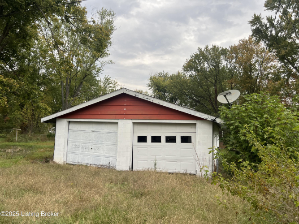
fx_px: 225
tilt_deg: +5.1
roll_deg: -0.9
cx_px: 150
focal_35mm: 26
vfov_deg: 53.0
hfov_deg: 67.3
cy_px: 112
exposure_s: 1/516
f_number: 1.5
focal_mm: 5.7
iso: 50
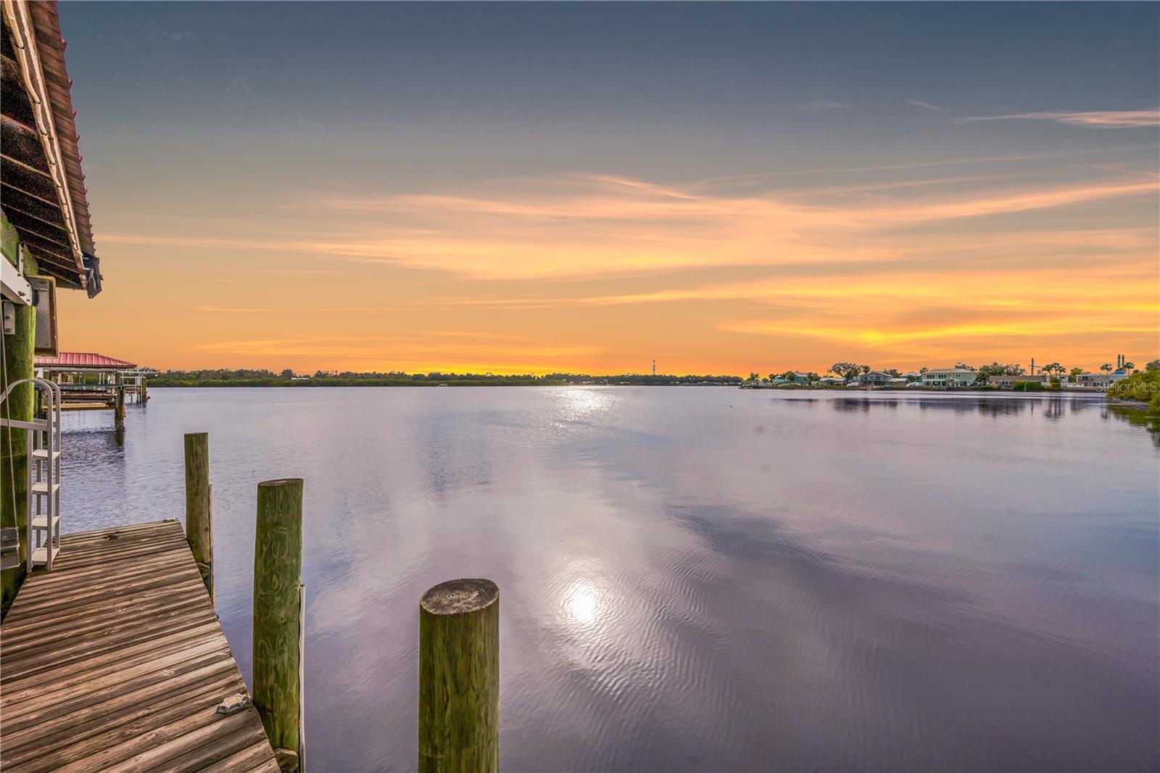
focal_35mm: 14
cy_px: 386
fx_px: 451
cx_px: 580
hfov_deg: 104.3
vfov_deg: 81.2
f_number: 9
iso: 400
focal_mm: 14
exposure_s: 1/2500
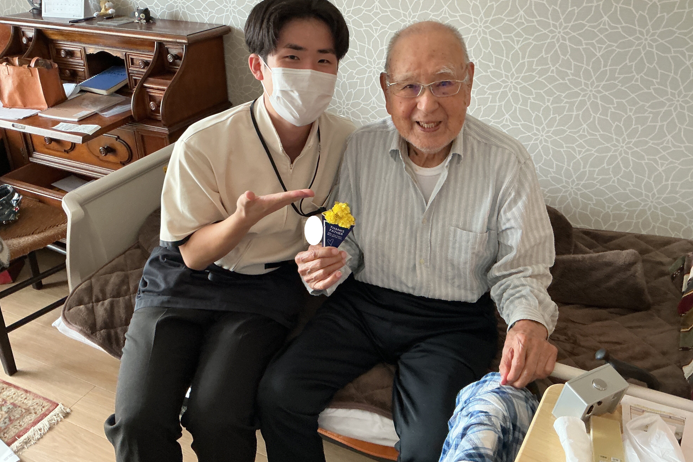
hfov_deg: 60.3
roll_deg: +0.2
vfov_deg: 42.3
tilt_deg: -28.4
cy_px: 204
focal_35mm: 31
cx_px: 341
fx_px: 597
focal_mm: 3
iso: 200
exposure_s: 1/60
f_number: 1.8
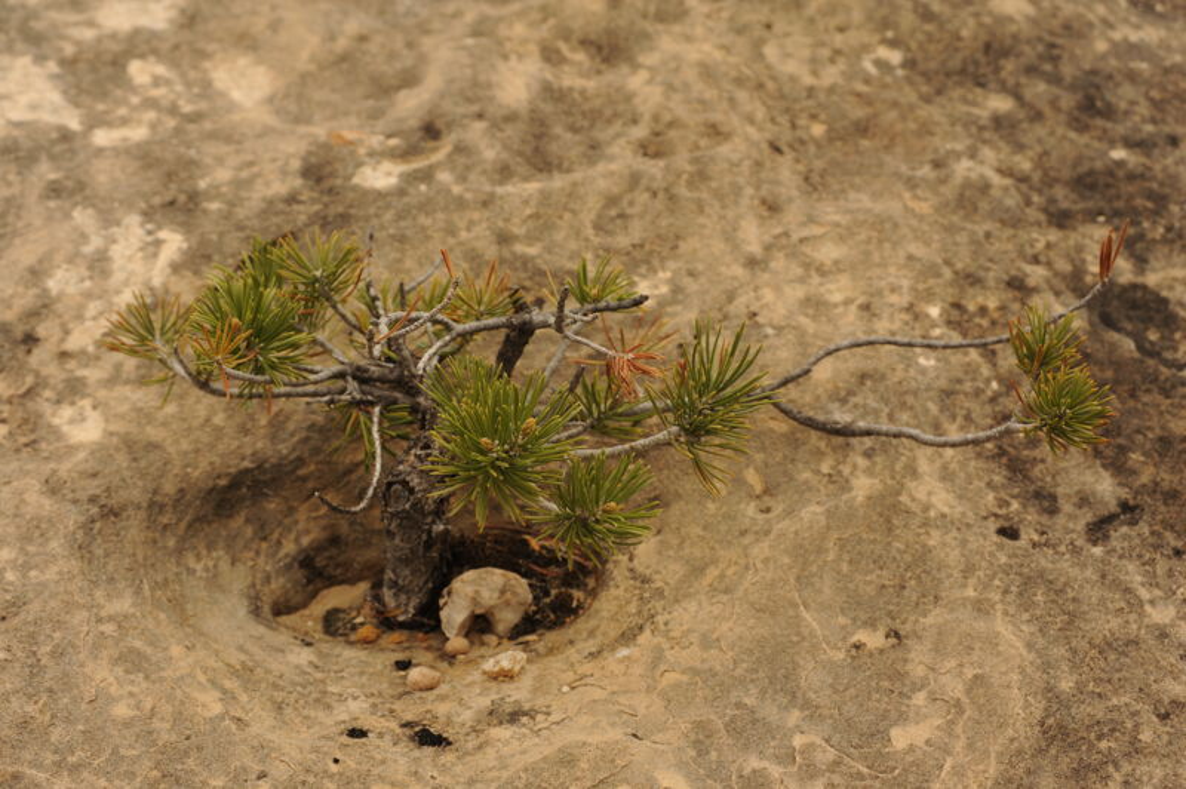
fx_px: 1810
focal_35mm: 55
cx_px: 593
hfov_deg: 36.3
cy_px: 394
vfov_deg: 24.6
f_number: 13
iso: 200
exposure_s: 1/320
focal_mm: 55
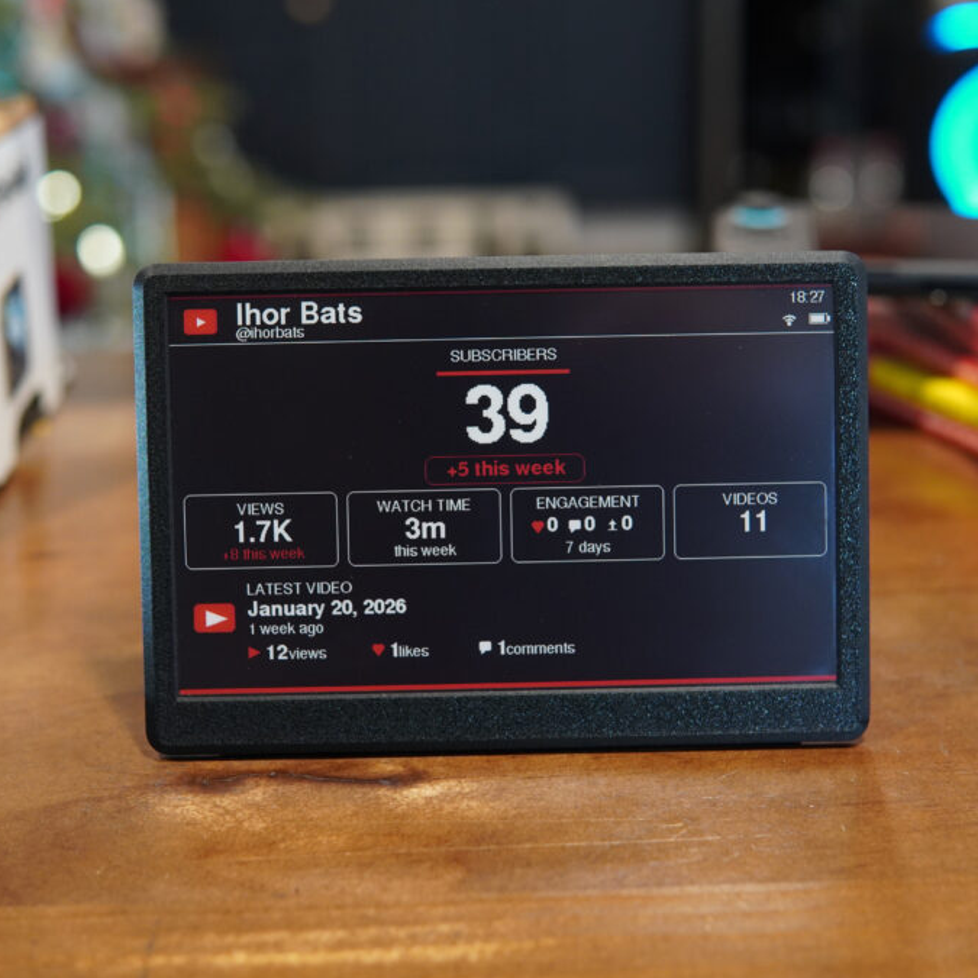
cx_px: 480
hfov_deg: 29.6
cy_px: 492
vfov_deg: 29.6
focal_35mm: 58
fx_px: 1854
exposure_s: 1/50
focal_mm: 30
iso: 1000
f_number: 2.5
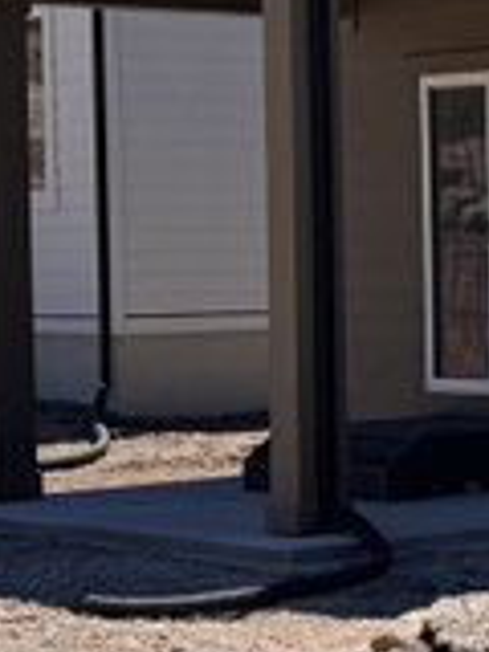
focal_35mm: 154
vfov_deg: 12.8
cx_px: 1214
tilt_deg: -1.4
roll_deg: +1.2
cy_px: 281
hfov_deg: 8.7
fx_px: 2901
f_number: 1.78
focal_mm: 6.76
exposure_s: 1/5814
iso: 80
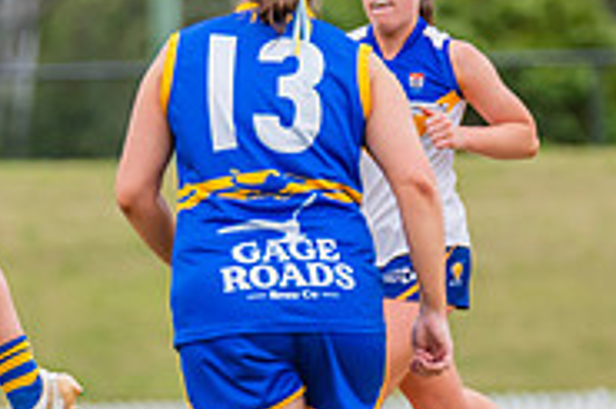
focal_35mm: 1090
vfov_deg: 1.3
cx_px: -199
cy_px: 48
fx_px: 18634
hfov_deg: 1.9
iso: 800
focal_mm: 330
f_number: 6.3
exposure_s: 1/1250
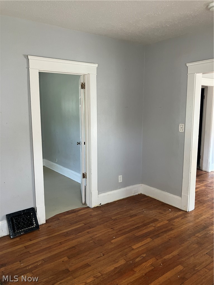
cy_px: 142
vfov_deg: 63.4
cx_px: 107
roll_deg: +0.2
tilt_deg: -8.5
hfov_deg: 49.7
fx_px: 231
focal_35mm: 28
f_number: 1.8
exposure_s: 1/83
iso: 80
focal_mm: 3.99
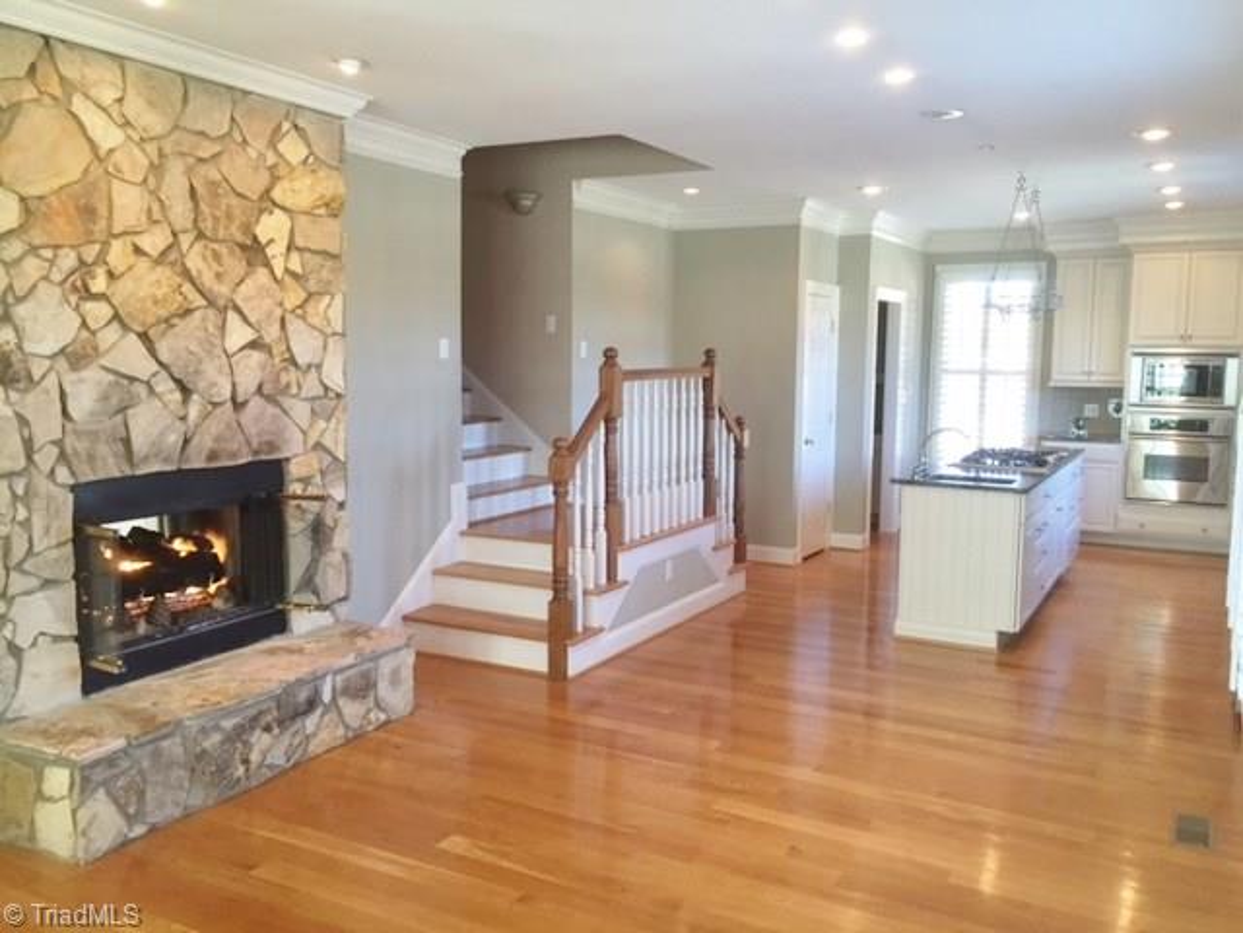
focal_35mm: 29
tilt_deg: -6.7
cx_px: 622
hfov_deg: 61.7
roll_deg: -1.1
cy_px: 466
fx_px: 1041
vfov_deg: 48.2
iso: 125
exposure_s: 1/30
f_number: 2.2
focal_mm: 4.15
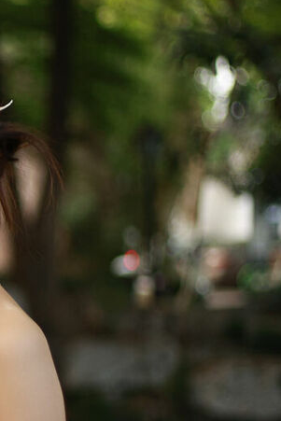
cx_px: -204
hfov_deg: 7.8
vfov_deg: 12.0
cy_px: 261
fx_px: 2000
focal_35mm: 171
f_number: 1.8
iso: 640
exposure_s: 1/250
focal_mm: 50
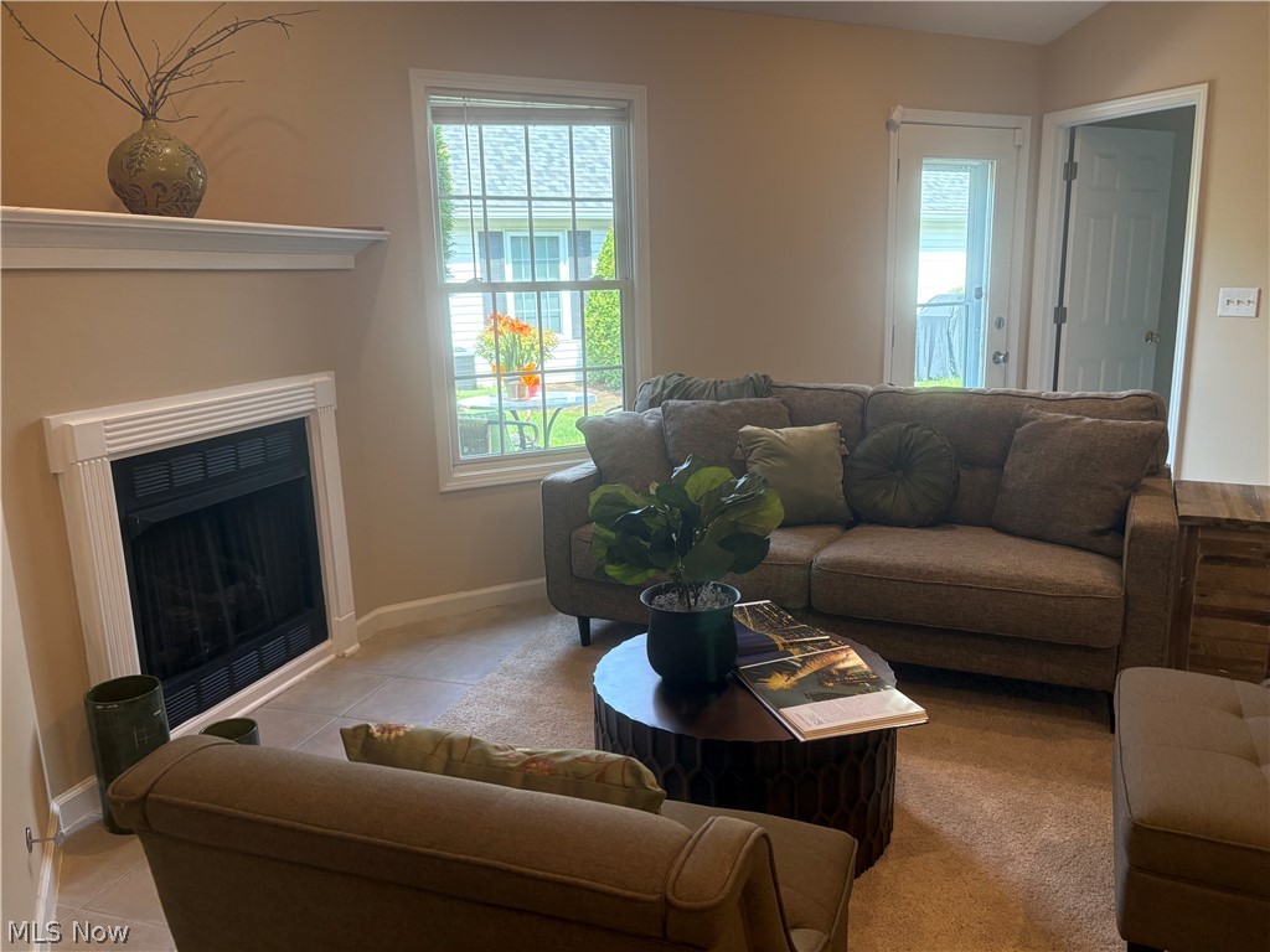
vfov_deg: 53.1
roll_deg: +1.9
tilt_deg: -11.9
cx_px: 635
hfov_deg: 67.3
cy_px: 476
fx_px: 954
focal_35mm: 26
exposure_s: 1/120
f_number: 1.6
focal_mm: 5.96
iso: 160
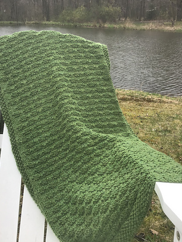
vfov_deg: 48.7
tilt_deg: -18.2
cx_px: 89
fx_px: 266
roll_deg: +0.7
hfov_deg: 37.7
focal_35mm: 38
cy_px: 96
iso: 25
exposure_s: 1/173
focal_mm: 3.3
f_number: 2.4
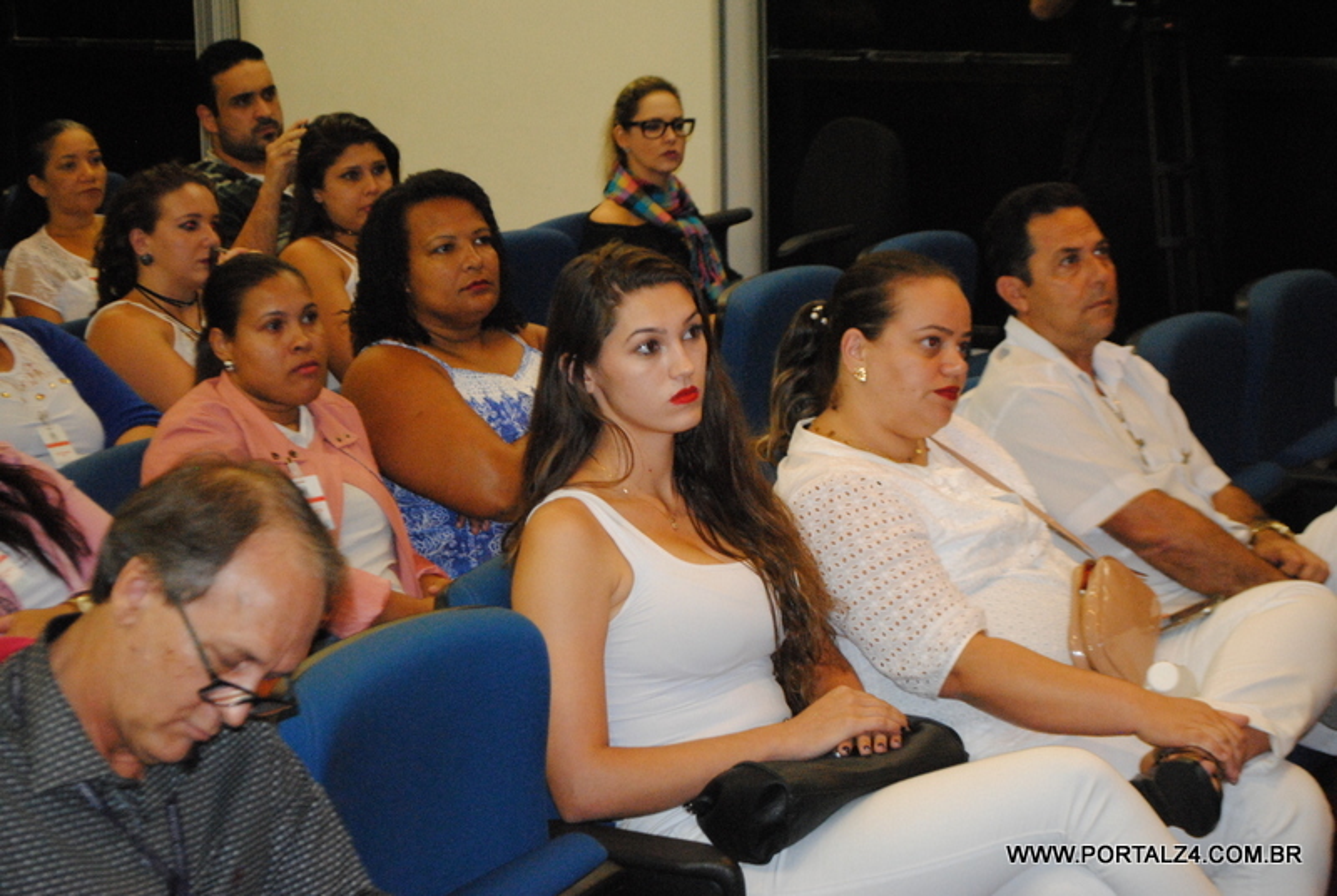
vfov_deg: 17.6
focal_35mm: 78
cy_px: 448
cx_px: 668
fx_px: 2901
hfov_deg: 26.0
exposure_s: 1/30
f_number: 5.6
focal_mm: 52
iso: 1600
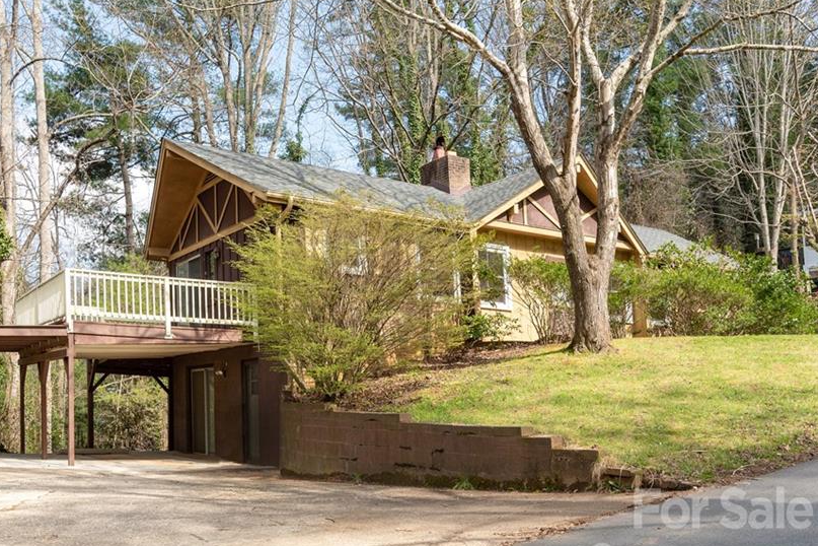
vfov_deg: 40.0
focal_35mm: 33
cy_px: 289
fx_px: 750
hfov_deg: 56.7
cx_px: 318
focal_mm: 26
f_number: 7.1
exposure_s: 1/800
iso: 320
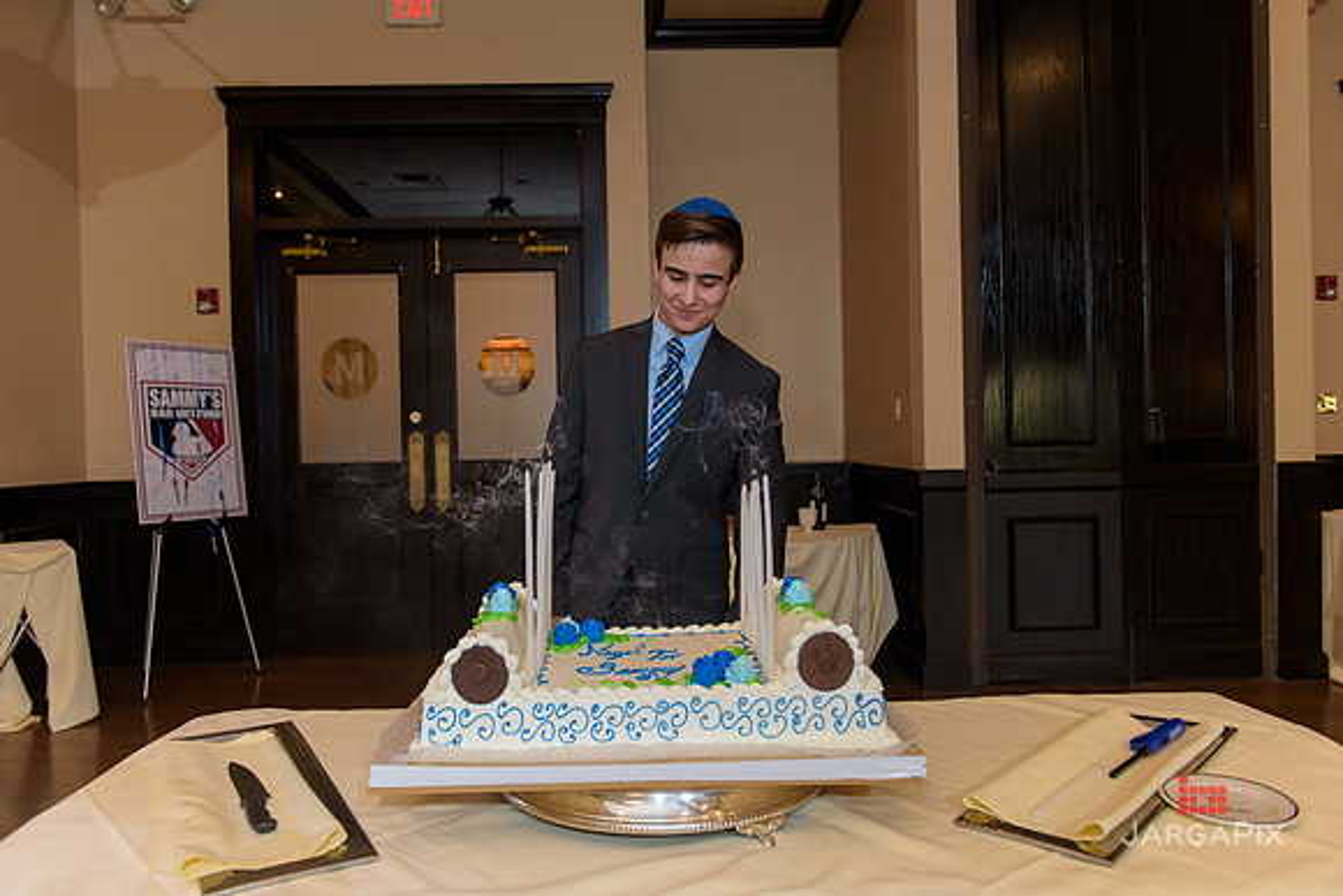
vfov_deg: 48.0
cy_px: 448
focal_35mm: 27
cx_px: 672
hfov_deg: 67.4
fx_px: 1007
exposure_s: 1/125
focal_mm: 27
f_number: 3.2
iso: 1250
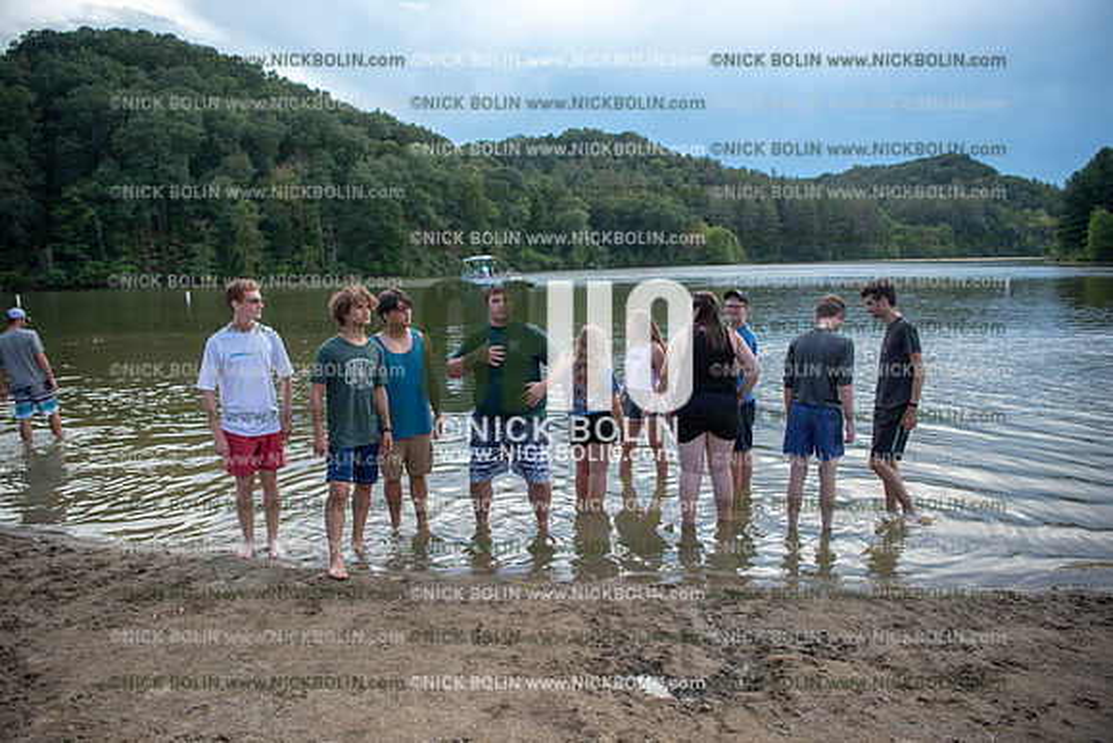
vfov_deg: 53.2
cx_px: 556
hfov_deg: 73.7
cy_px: 372
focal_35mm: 24
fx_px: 742
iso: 160
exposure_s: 1/320
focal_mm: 24
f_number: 3.2
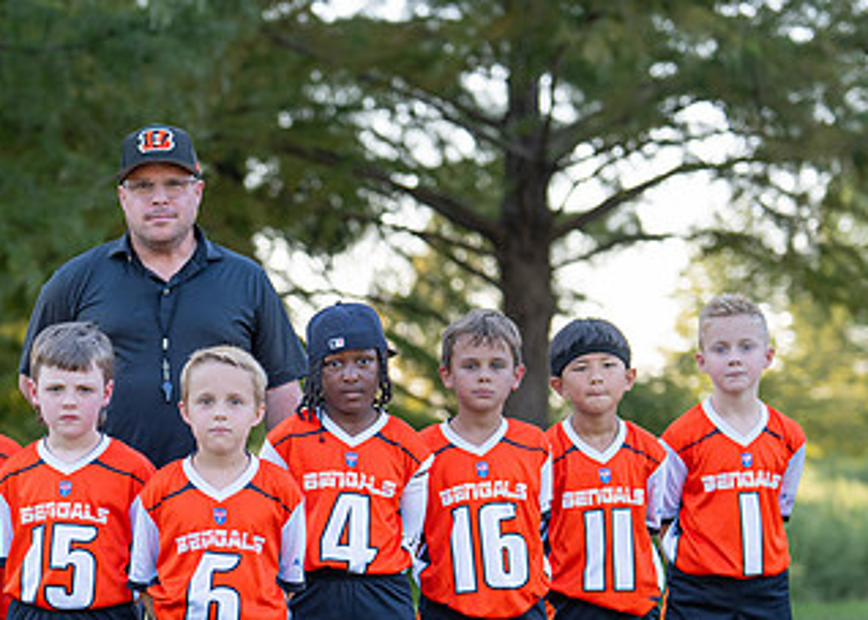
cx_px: 220
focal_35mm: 116
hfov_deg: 17.2
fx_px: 2859
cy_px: 575
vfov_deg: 12.3
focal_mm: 50
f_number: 1.8
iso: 160
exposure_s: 1/800
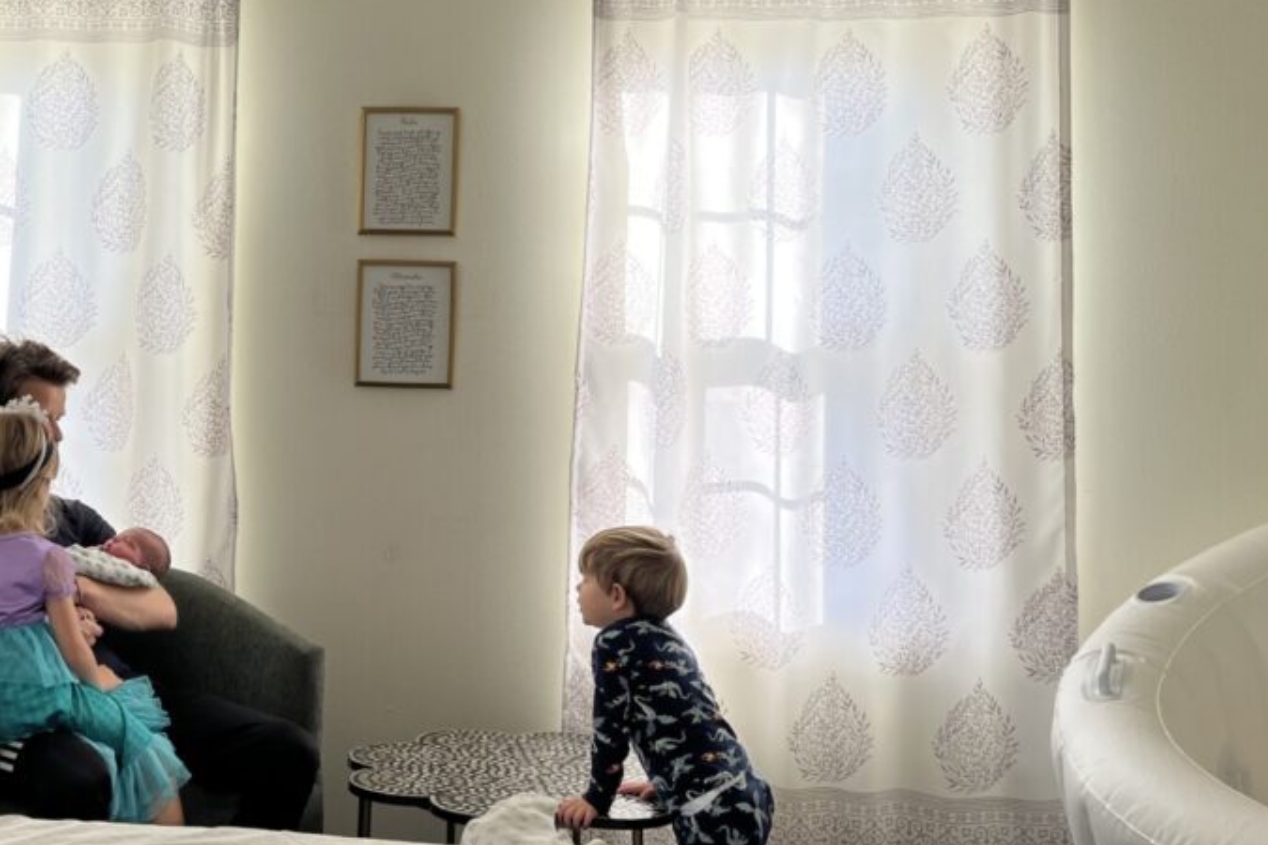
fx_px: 1444
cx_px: 447
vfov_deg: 32.6
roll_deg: -1.5
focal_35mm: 41
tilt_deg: +1.5
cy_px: 407
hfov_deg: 46.8
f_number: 1.6
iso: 50
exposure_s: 1/227
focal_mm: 5.1
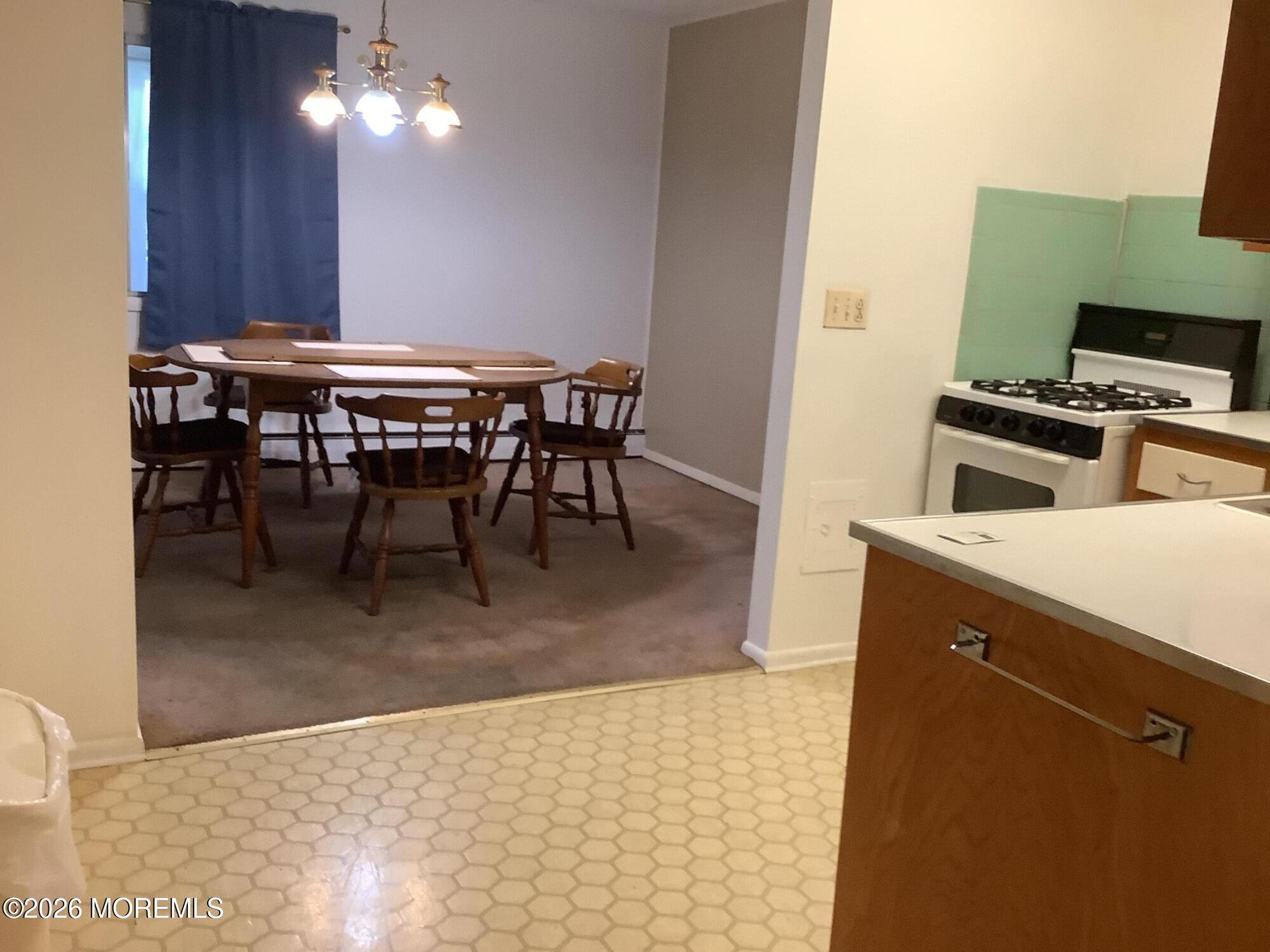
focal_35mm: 31
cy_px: 476
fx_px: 1137
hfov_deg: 58.4
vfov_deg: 45.4
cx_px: 635
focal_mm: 3.3
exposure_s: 1/60
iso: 250
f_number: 2.4
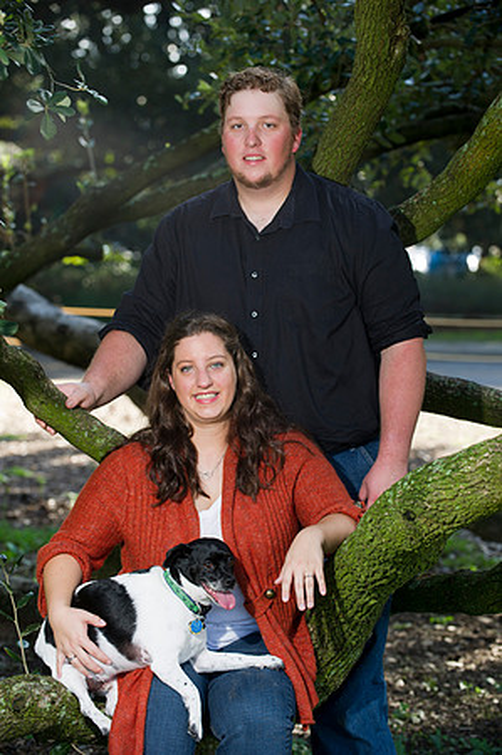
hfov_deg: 13.0
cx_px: 251
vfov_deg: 19.5
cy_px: 378
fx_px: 2201
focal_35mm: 105
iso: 320
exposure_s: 1/160
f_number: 4
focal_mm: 105
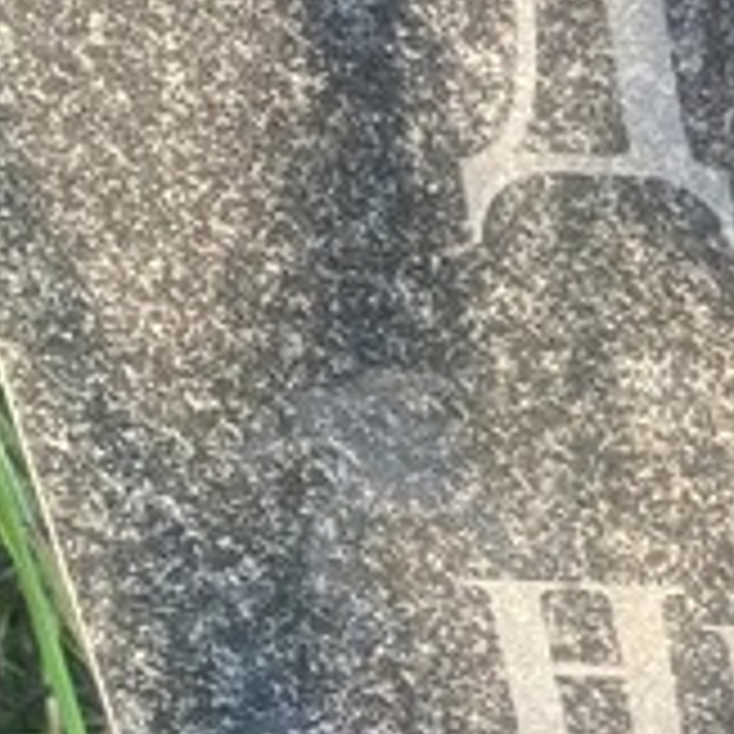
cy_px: 941
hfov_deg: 13.2
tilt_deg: -37.6
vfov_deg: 14.8
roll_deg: +0.0
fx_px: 2711
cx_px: 1504
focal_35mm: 113
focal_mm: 4.25
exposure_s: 1/122
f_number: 1.8
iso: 32
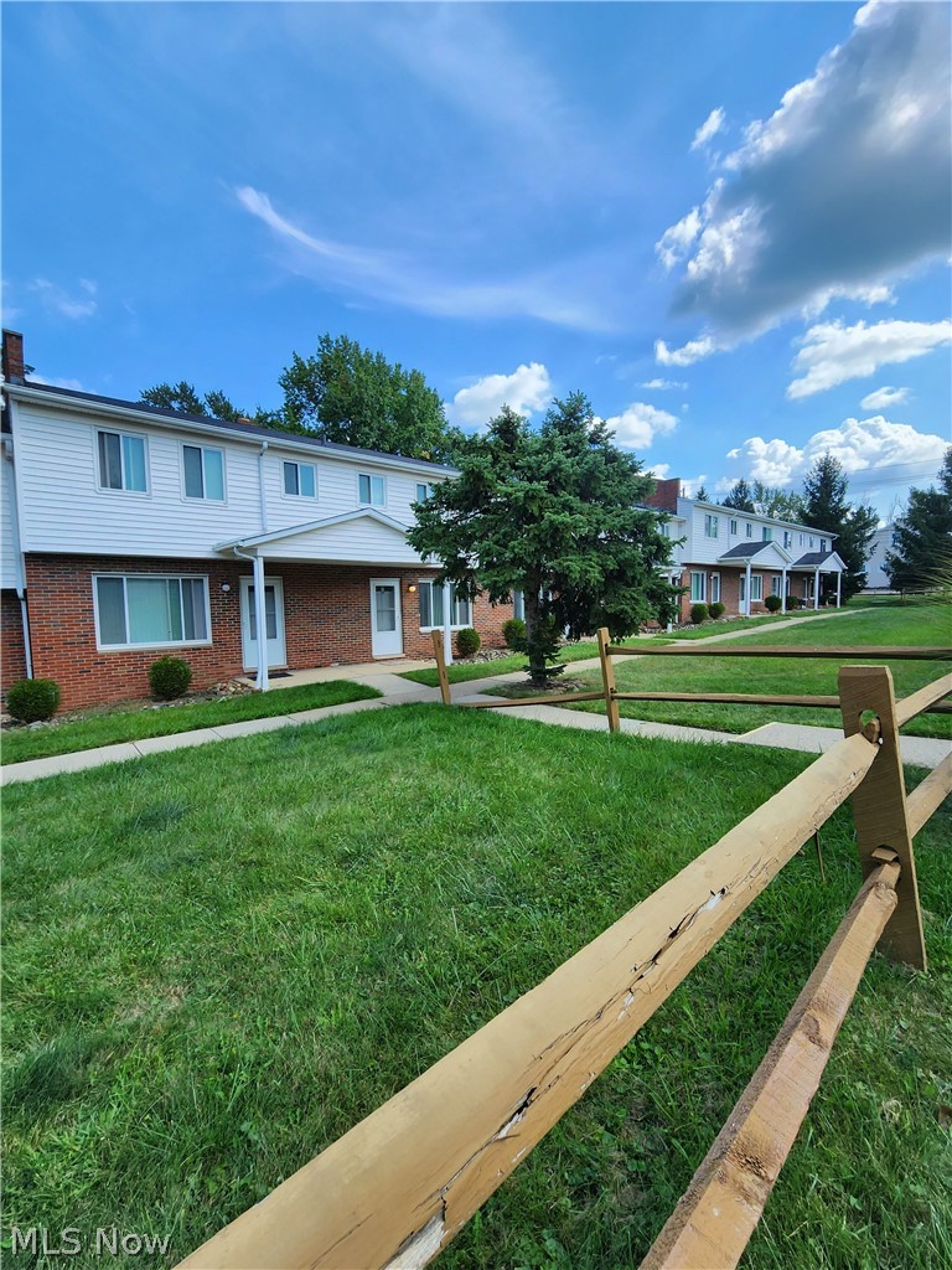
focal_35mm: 13
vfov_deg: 106.2
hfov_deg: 89.9
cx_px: 476
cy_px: 635
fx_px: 477
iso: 50
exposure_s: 1/1238
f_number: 2.2
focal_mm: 2.2
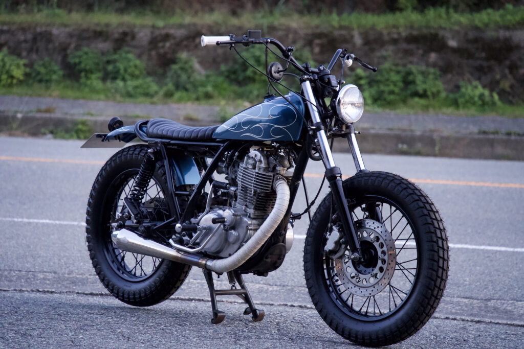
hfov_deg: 12.6
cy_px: 174
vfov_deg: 8.4
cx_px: 262
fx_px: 2373
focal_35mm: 163
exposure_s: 1/160
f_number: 5.6
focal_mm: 163
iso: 12800
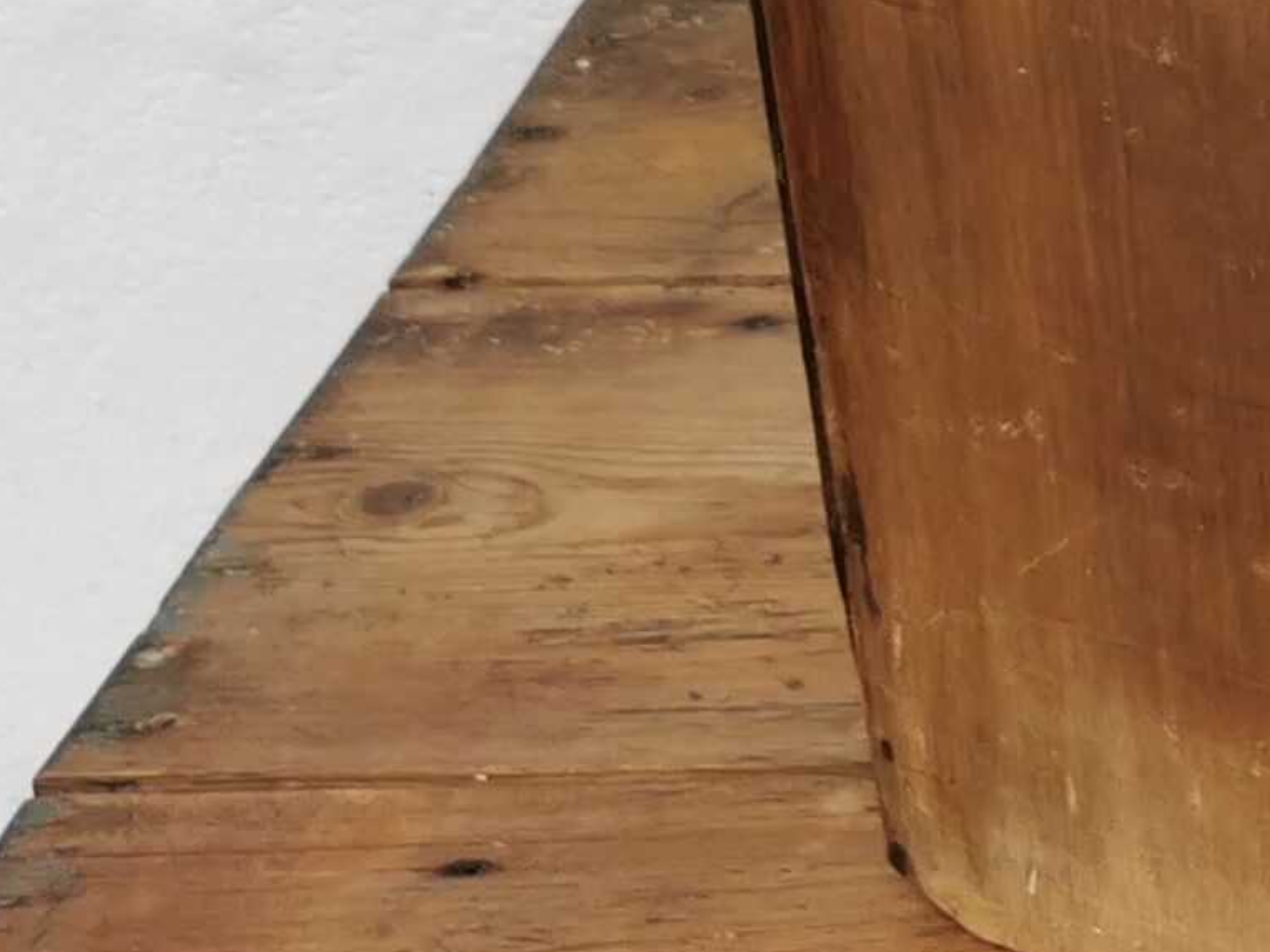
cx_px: 2294
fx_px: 4733
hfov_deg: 13.7
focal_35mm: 129
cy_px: -206
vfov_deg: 11.3
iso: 64
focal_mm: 5.58
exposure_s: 1/100
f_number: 1.8
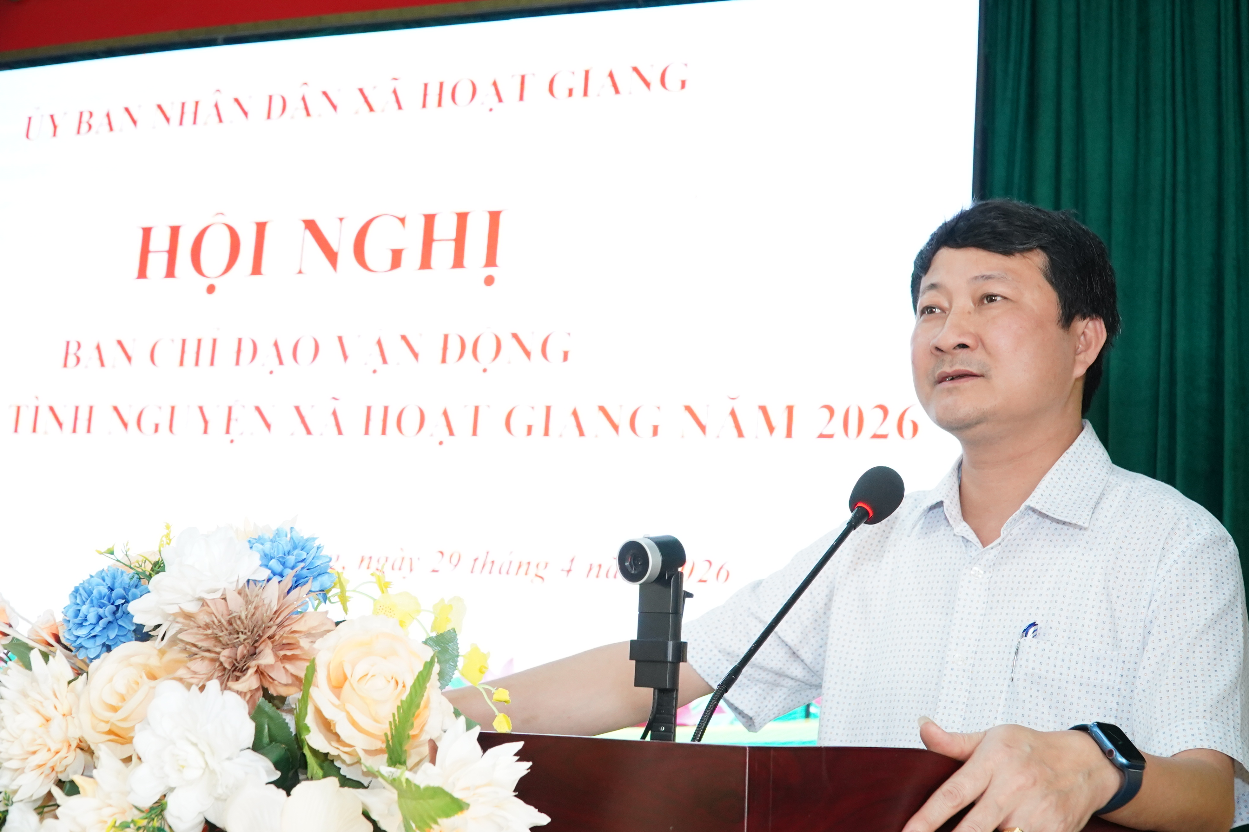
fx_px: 1561
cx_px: 624
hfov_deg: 43.6
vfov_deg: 29.9
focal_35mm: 45
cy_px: 416
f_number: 6.3
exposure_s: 1/100
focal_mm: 30
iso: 2500
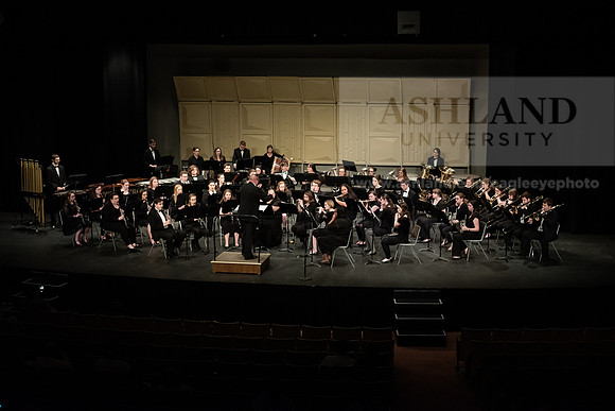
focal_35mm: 58
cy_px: 206
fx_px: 991
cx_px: 308
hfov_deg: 34.5
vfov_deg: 23.4
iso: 4000
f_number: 3.5
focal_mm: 58
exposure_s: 1/200
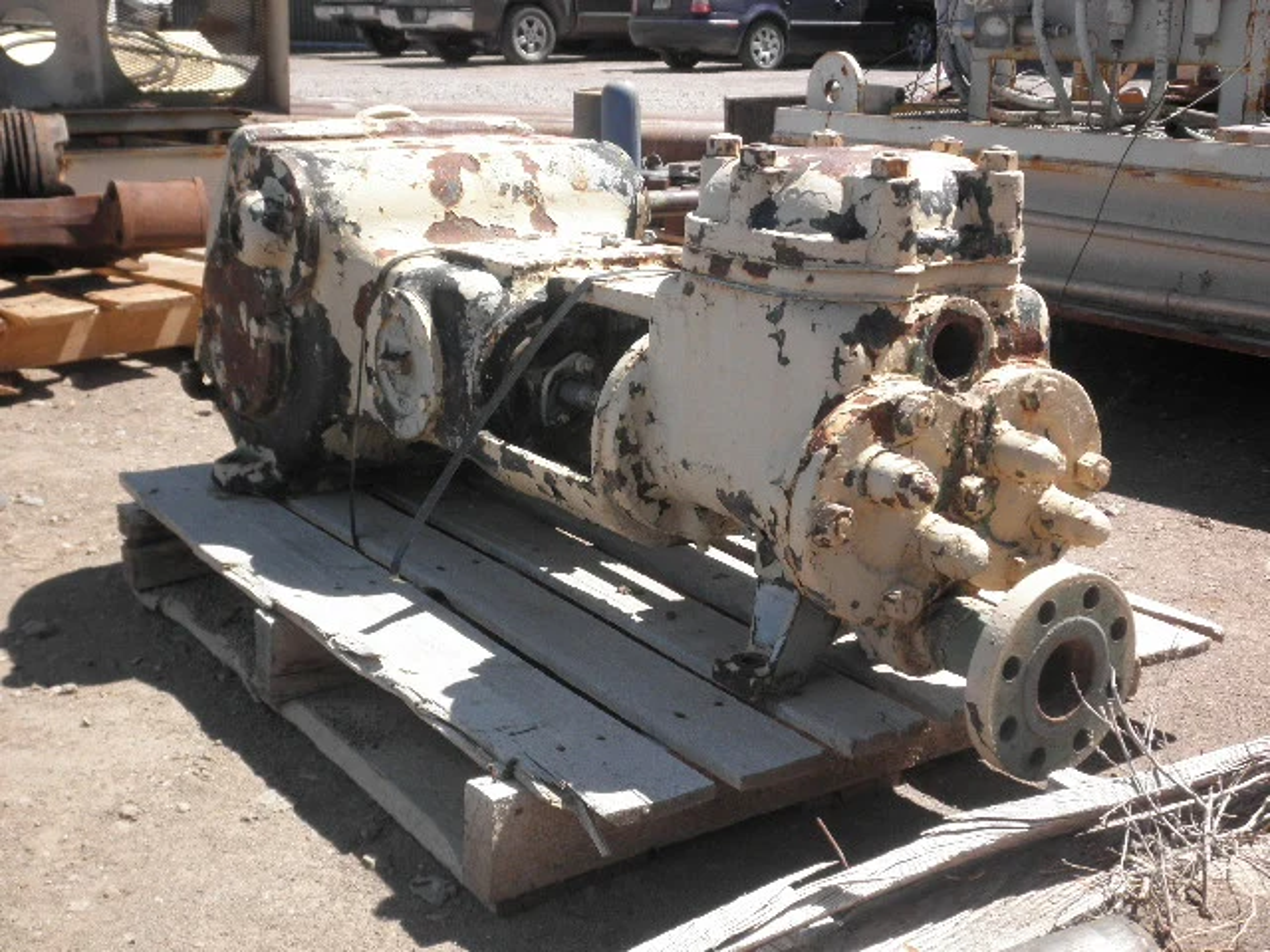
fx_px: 1614
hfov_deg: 42.9
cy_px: 476
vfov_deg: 32.9
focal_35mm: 44
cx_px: 635
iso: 64
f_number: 9.6
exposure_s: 1/60
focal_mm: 7.9
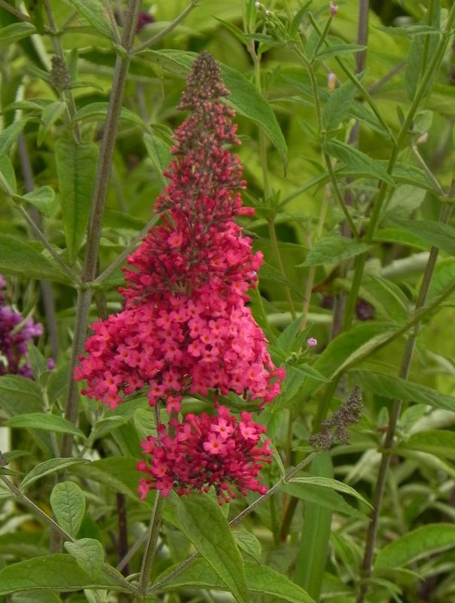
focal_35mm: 247
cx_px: 228
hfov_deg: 6.0
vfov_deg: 8.0
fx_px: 4311
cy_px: 302
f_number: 5
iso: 160
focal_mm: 44
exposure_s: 1/400
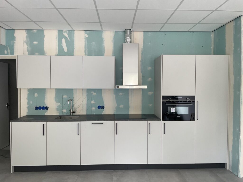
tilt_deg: -1.2
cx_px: 122
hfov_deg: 67.3
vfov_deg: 53.1
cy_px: 91
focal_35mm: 26
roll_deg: +0.0
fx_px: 183
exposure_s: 1/121
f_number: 1.6
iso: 125
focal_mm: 4.2
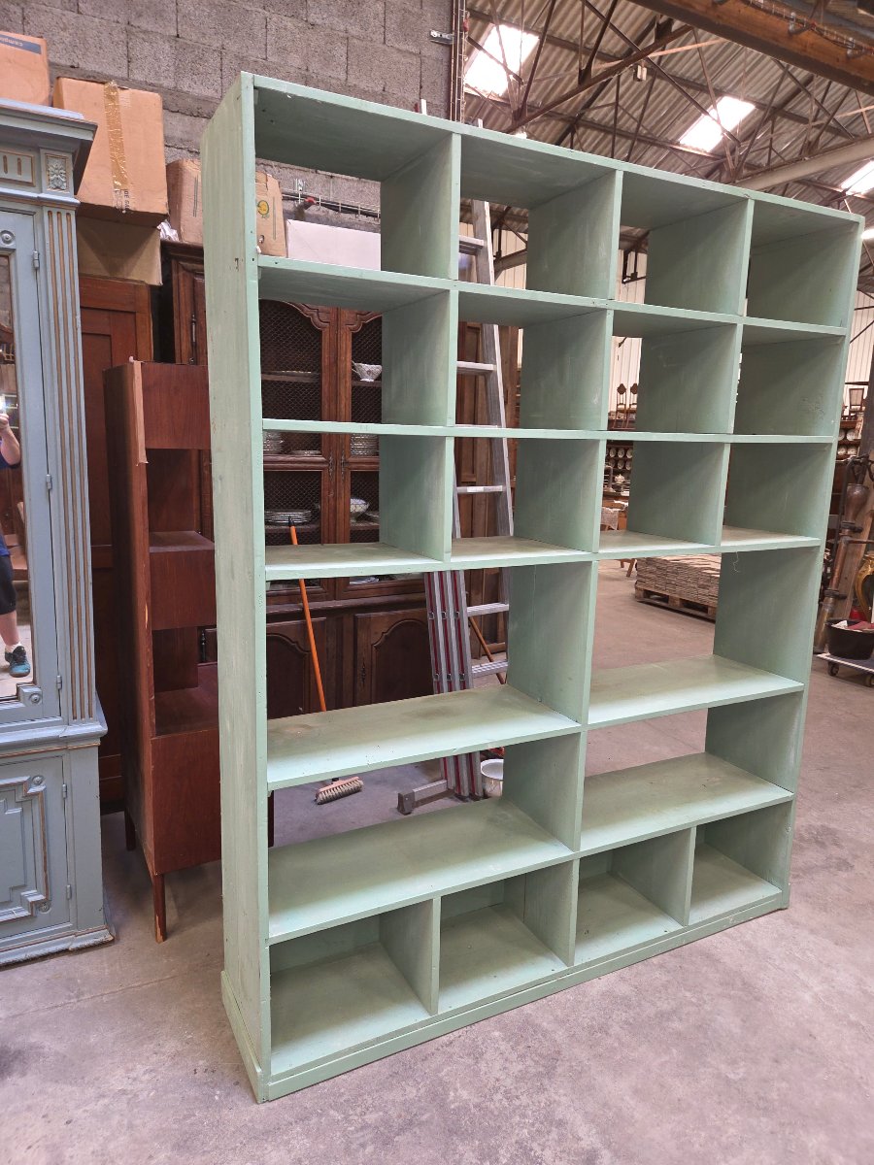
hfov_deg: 58.9
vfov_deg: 73.9
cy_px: 582
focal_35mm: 23
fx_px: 774
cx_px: 437
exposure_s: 1/25
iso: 125
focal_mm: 5.4
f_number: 1.8
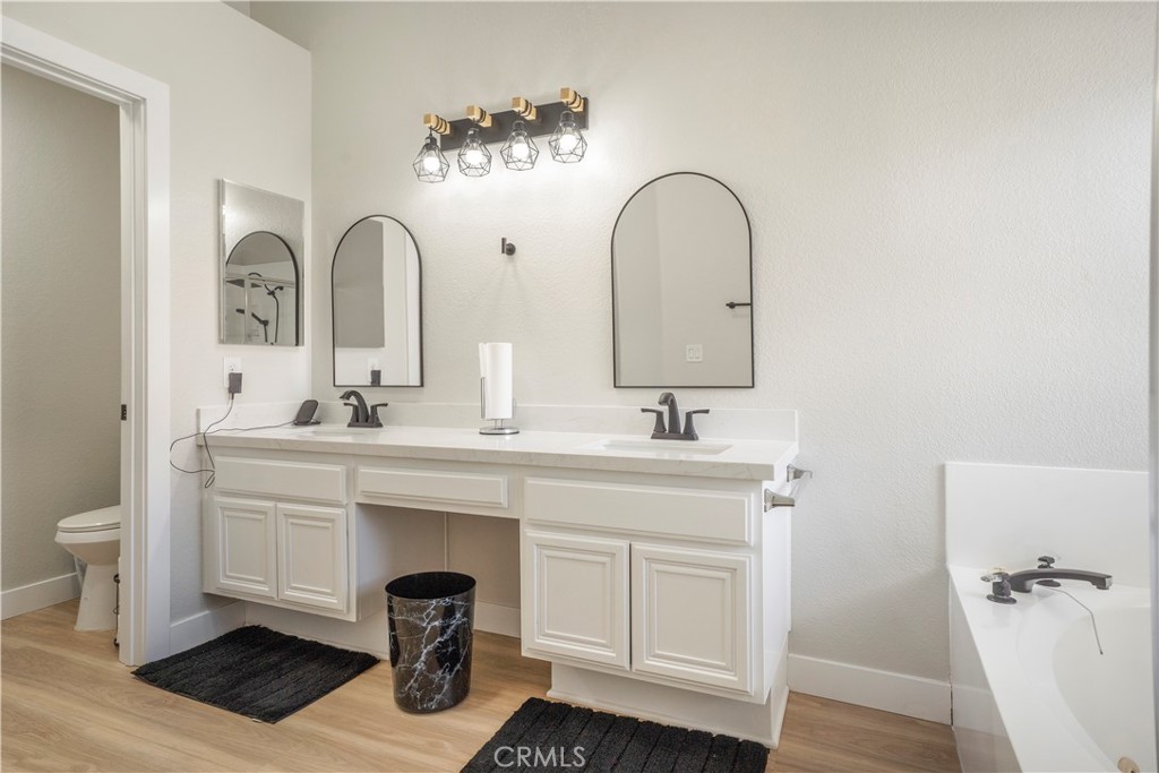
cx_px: 580
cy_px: 386
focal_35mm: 20
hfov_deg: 84.5
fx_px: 637
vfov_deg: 62.5
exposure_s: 1/40
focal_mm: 19.8
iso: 400
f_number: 8
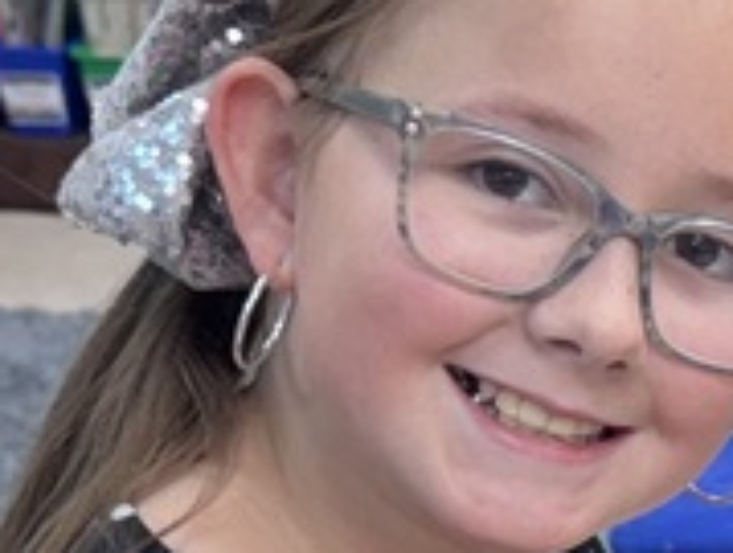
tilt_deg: -28.1
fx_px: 2907
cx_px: 1093
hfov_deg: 13.5
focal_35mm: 137
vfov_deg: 10.6
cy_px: 758
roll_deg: +0.4
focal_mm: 6.76
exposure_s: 1/120
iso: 125
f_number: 1.78
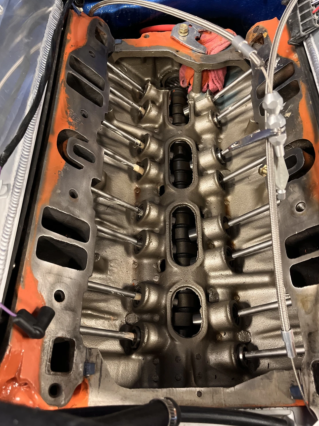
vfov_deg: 63.4
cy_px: 218
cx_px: 170
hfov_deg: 49.7
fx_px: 344
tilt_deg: -61.6
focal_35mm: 28
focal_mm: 5.1
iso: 640
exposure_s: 1/40
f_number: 1.6
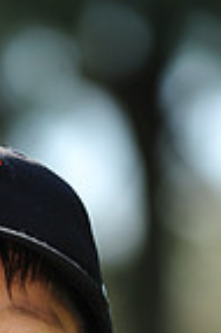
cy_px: 519
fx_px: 5436
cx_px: -74
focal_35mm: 589
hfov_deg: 2.3
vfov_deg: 3.5
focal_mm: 145
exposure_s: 1/500
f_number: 4.5
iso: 200
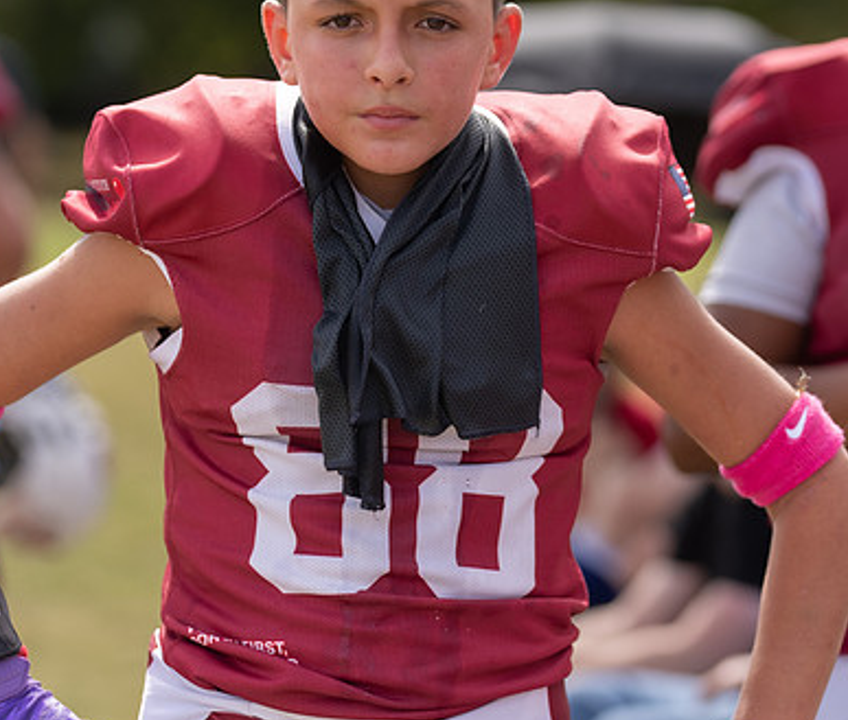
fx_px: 5453
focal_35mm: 212
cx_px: 408
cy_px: 241
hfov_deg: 8.9
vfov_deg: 7.6
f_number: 3.2
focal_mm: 126
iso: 100
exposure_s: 1/1000
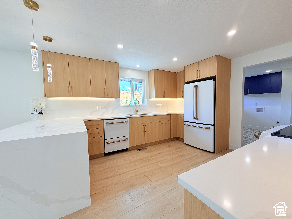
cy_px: 110
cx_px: 146
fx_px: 118
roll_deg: +1.1
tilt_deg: -2.4
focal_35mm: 14
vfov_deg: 85.7
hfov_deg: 102.1
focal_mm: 2.22
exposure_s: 1/120
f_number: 2.2
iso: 100
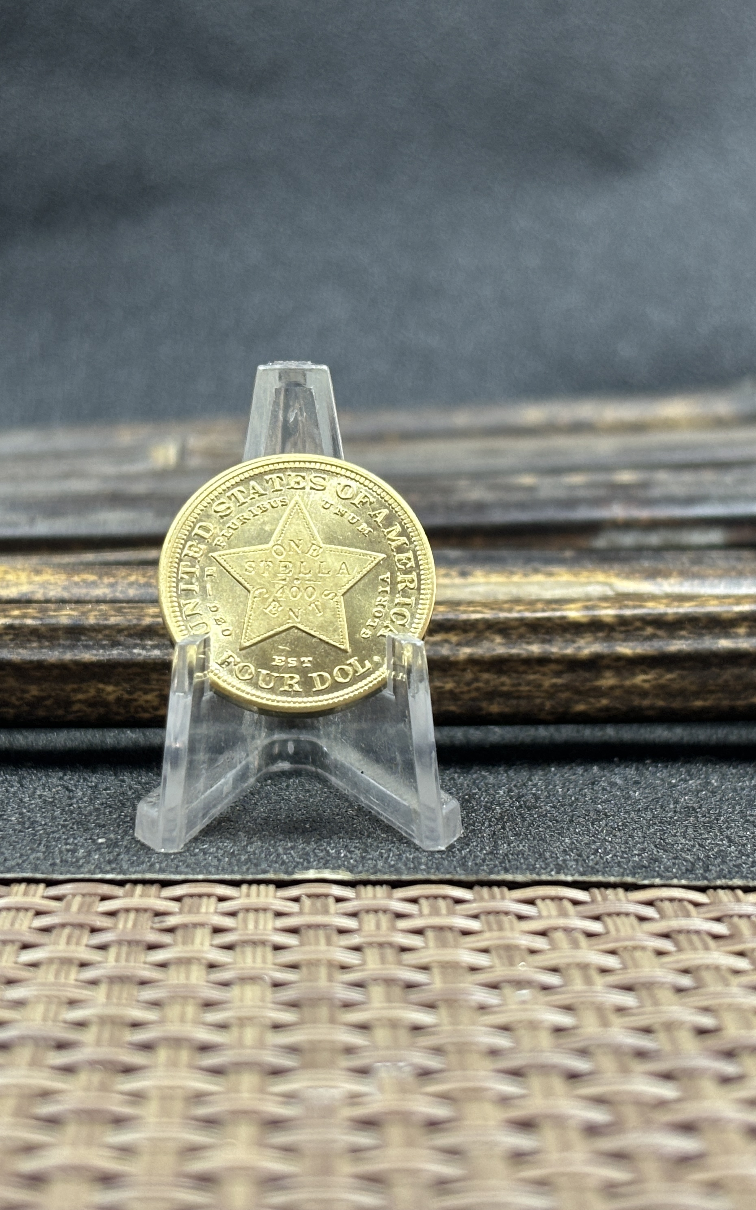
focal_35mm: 56
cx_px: 298
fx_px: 1846
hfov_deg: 23.1
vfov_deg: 36.3
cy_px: 601
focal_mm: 5.96
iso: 80
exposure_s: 1/50
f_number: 1.6
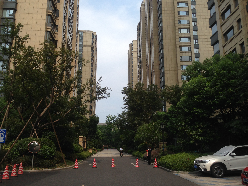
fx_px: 236
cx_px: 124
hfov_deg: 55.4
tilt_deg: +12.7
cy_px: 93
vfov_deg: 42.9
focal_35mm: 33
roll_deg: -1.4
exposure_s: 1/1261
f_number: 2.4
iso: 50
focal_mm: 4.12
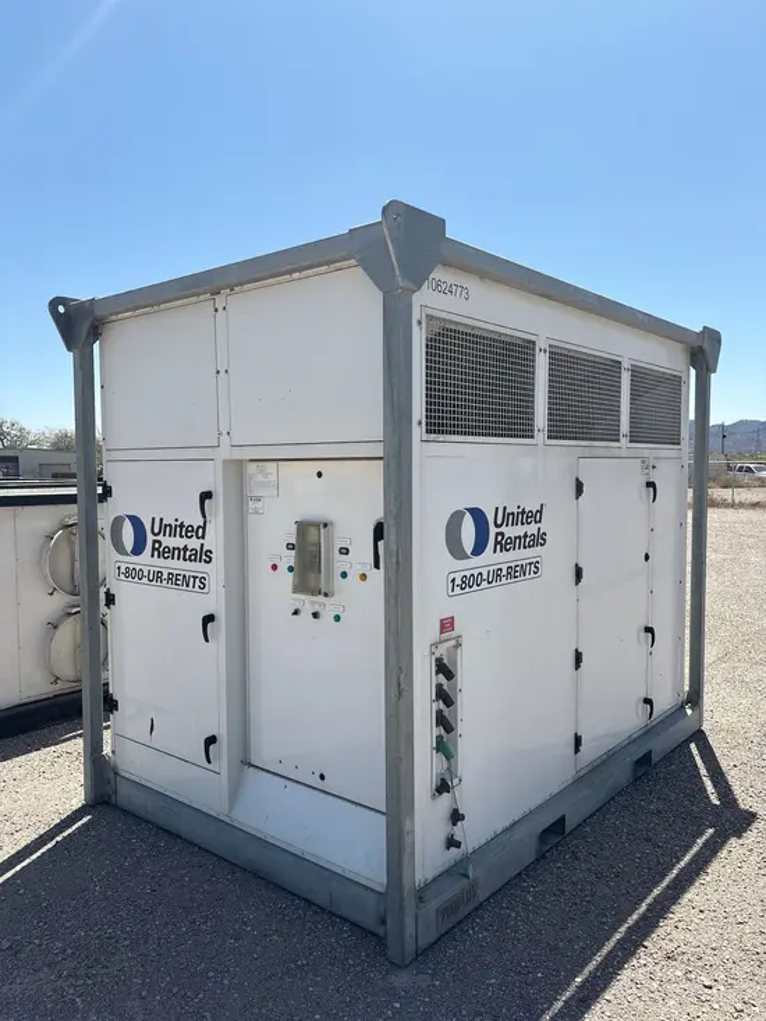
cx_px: 383
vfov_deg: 67.3
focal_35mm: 26
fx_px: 767
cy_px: 510
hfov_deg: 53.1
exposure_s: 1/4608
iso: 50
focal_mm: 5.96
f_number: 1.6
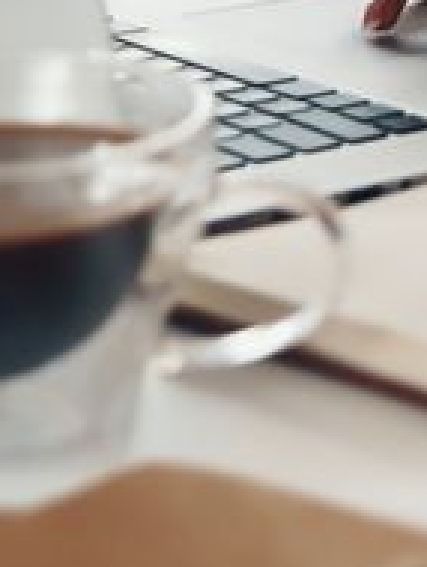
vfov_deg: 10.3
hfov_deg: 7.5
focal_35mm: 182
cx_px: 1090
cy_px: -415
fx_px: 2987
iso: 500
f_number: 2.8
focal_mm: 30
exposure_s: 1/80
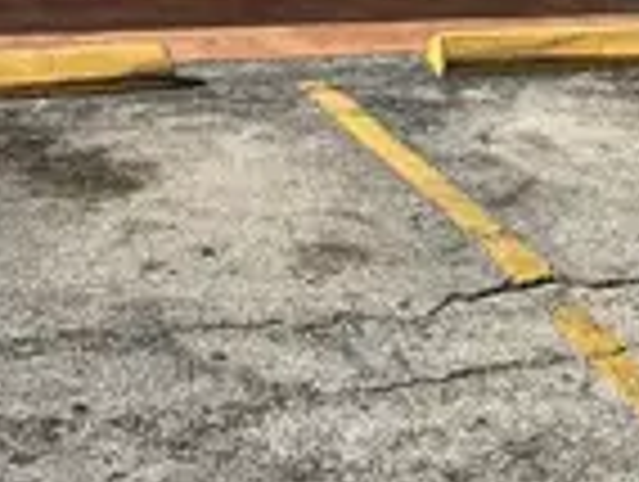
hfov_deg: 21.5
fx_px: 1664
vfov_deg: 14.9
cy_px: -313
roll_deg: -3.3
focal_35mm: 90
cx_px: 482
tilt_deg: +2.6
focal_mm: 6.76
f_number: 1.78
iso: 80
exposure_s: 1/5319
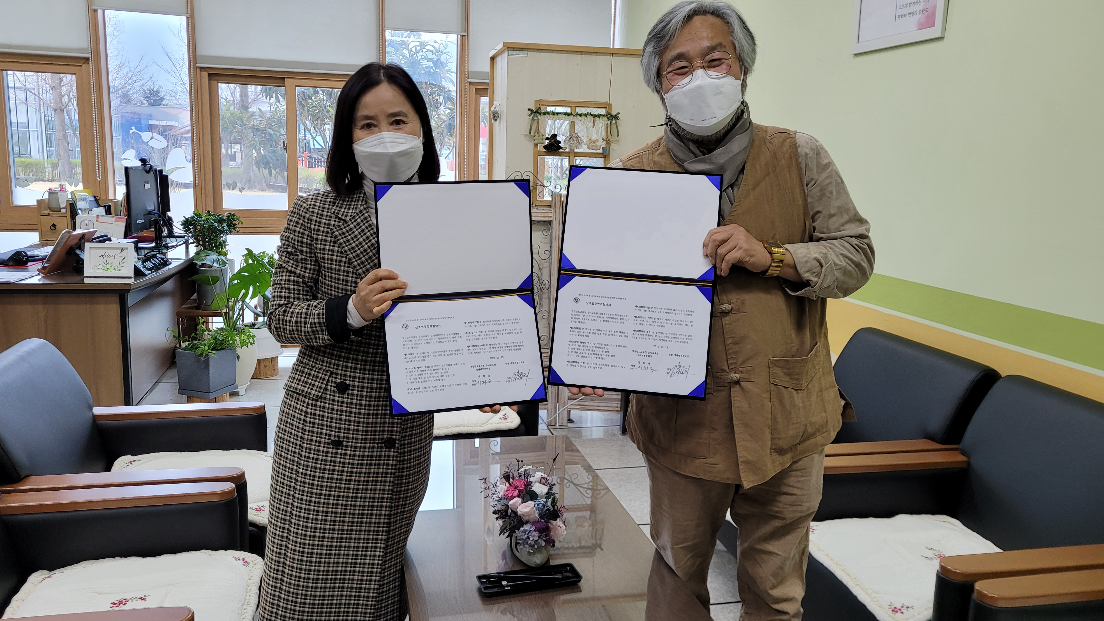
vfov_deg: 40.2
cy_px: 305
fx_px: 849
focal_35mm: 29
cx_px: 553
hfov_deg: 66.1
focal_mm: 5.4
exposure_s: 1/120
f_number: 1.8
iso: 100
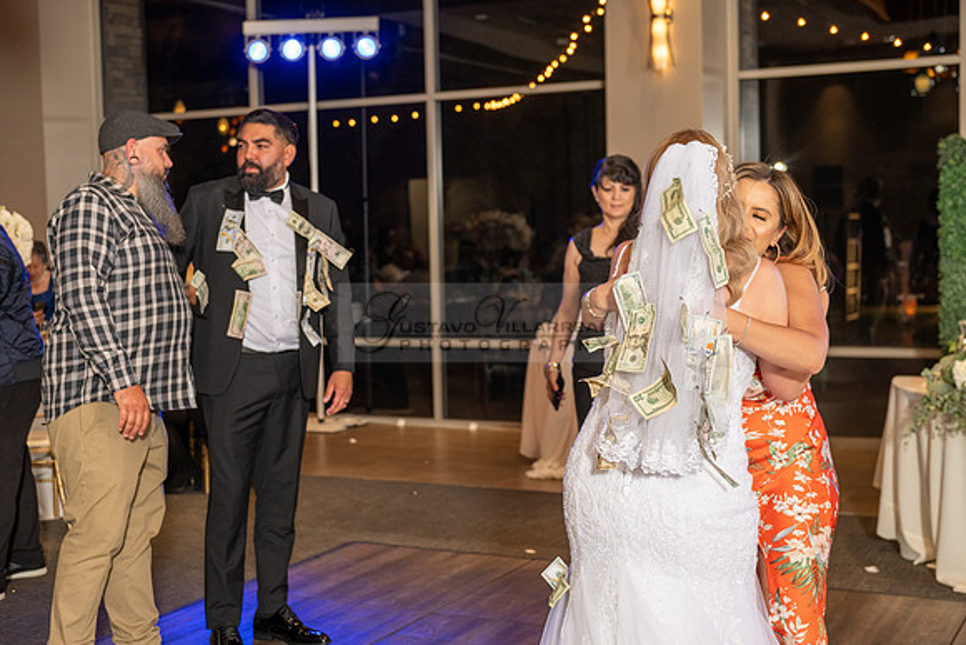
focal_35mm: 50
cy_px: 322
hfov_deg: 39.6
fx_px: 1342
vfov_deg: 27.0
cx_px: 483
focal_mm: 50
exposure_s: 1/160
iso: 800
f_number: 3.5
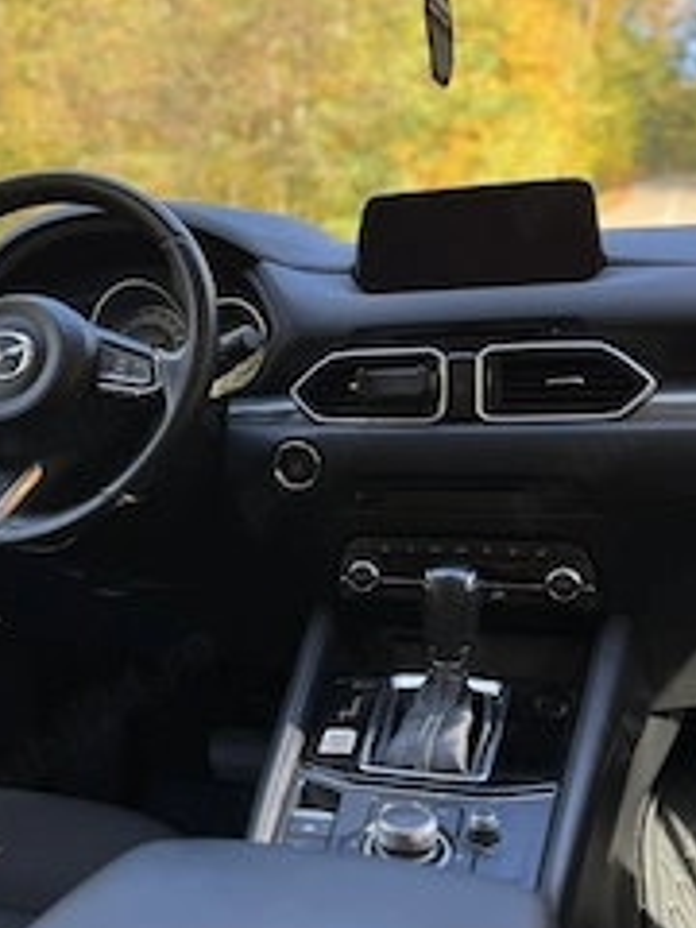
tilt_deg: -5.7
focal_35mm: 40
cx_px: 224
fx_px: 1072
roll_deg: +1.4
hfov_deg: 35.6
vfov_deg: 46.8
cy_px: 491
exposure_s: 1/242
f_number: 1.78
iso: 64
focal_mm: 6.76
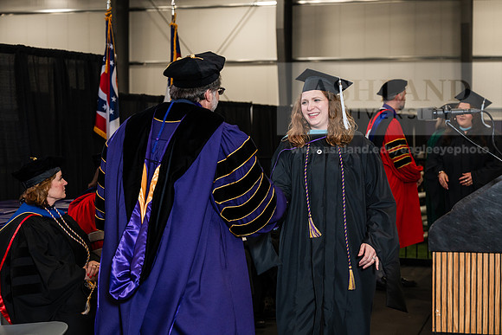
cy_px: 168
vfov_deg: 19.5
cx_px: 251
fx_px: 976
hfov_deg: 28.8
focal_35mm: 70
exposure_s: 1/200
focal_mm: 70
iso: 1250
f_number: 4.5
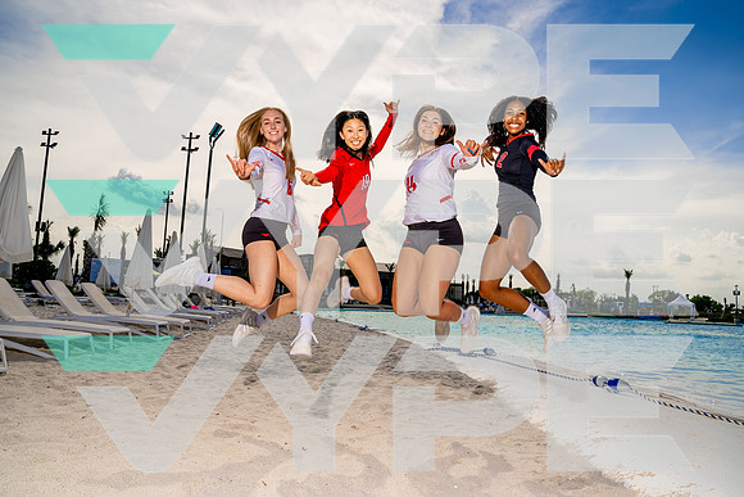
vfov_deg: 53.2
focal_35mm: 24
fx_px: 496
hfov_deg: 73.7
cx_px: 372
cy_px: 248
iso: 100
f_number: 13
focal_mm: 24
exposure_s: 1/250
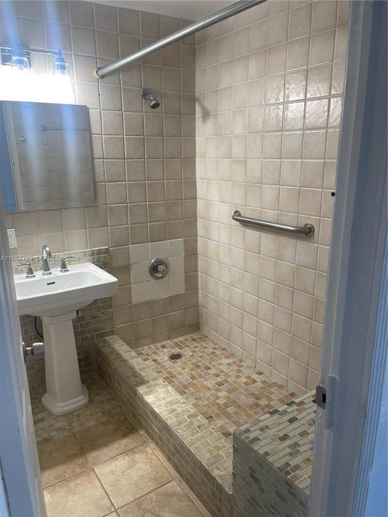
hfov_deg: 54.9
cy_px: 258
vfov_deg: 69.4
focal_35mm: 25
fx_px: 373
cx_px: 194
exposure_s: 1/120
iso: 80
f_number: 1.6
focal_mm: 5.1
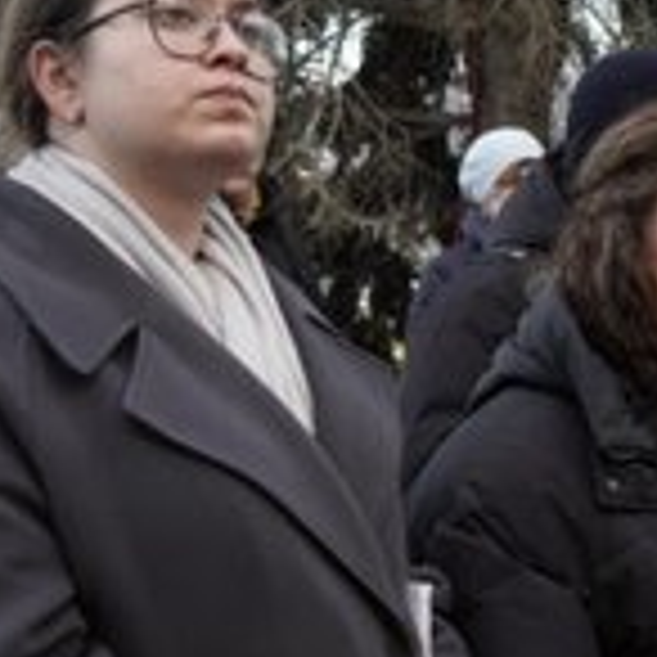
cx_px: 734
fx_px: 1721
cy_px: 362
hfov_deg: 20.5
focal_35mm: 80
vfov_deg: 21.6
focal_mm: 23
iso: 400
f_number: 5
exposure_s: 1/100
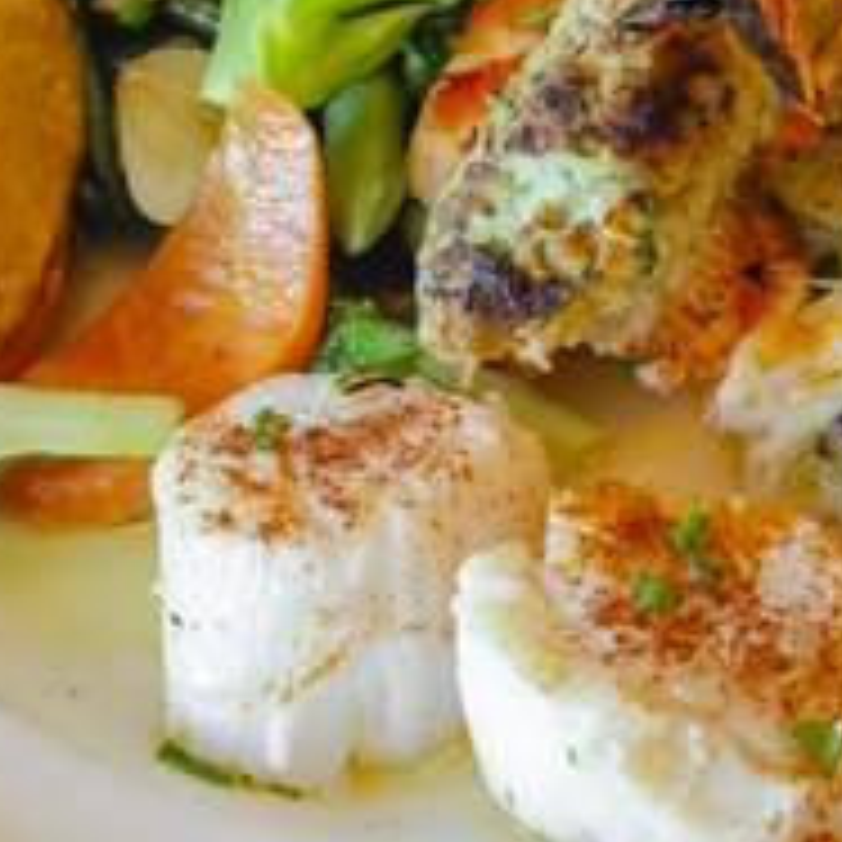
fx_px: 3688
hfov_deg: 13.0
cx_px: 693
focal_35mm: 134
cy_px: 228
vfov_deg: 13.0
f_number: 8
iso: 400
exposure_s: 1/3
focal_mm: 29
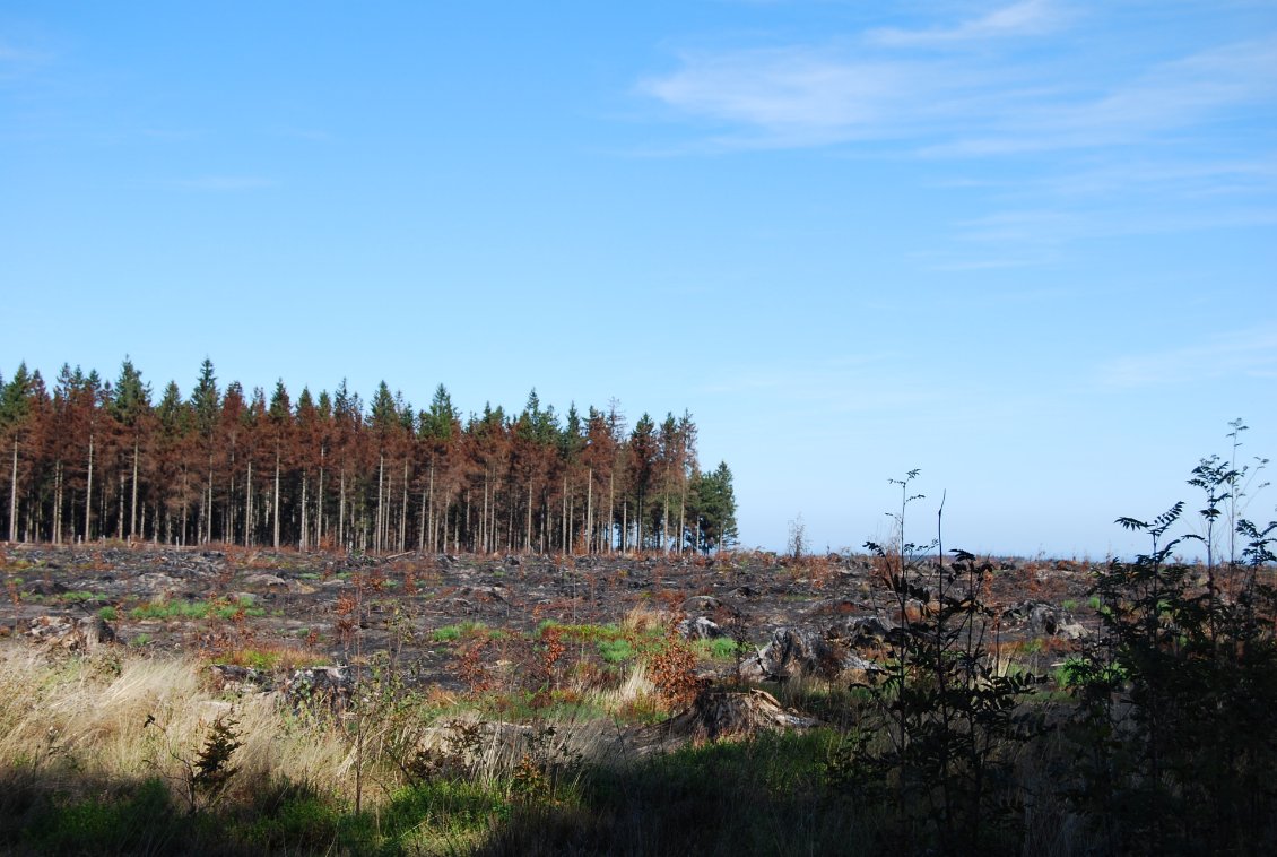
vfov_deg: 22.7
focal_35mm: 60
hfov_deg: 33.3
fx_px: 2132
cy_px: 428
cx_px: 638
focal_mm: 40
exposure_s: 1/250
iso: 100
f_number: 8
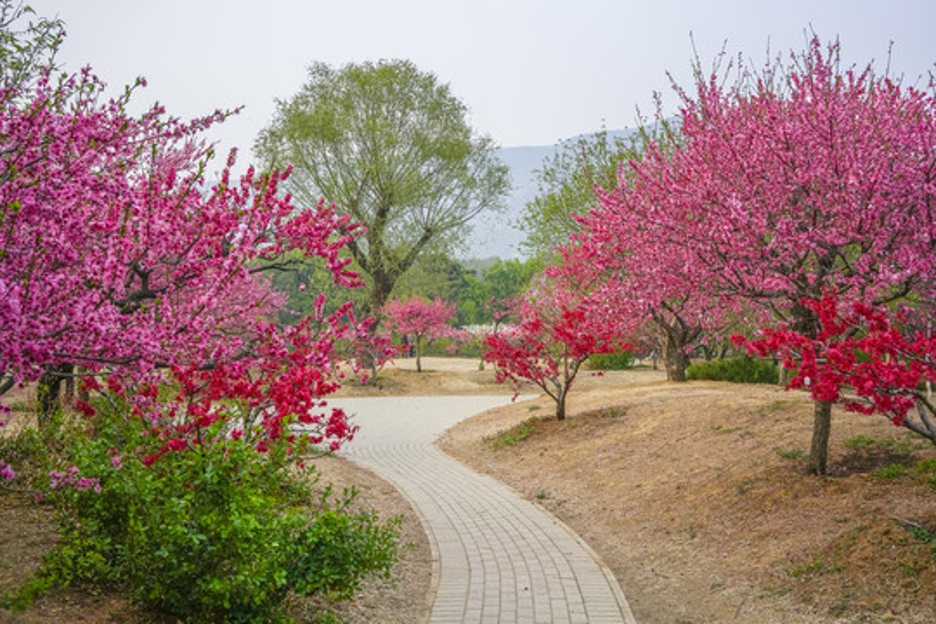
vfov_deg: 37.9
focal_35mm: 35
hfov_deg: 54.4
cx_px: 468
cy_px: 312
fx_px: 910
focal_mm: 35
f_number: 8
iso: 200
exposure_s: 1/200
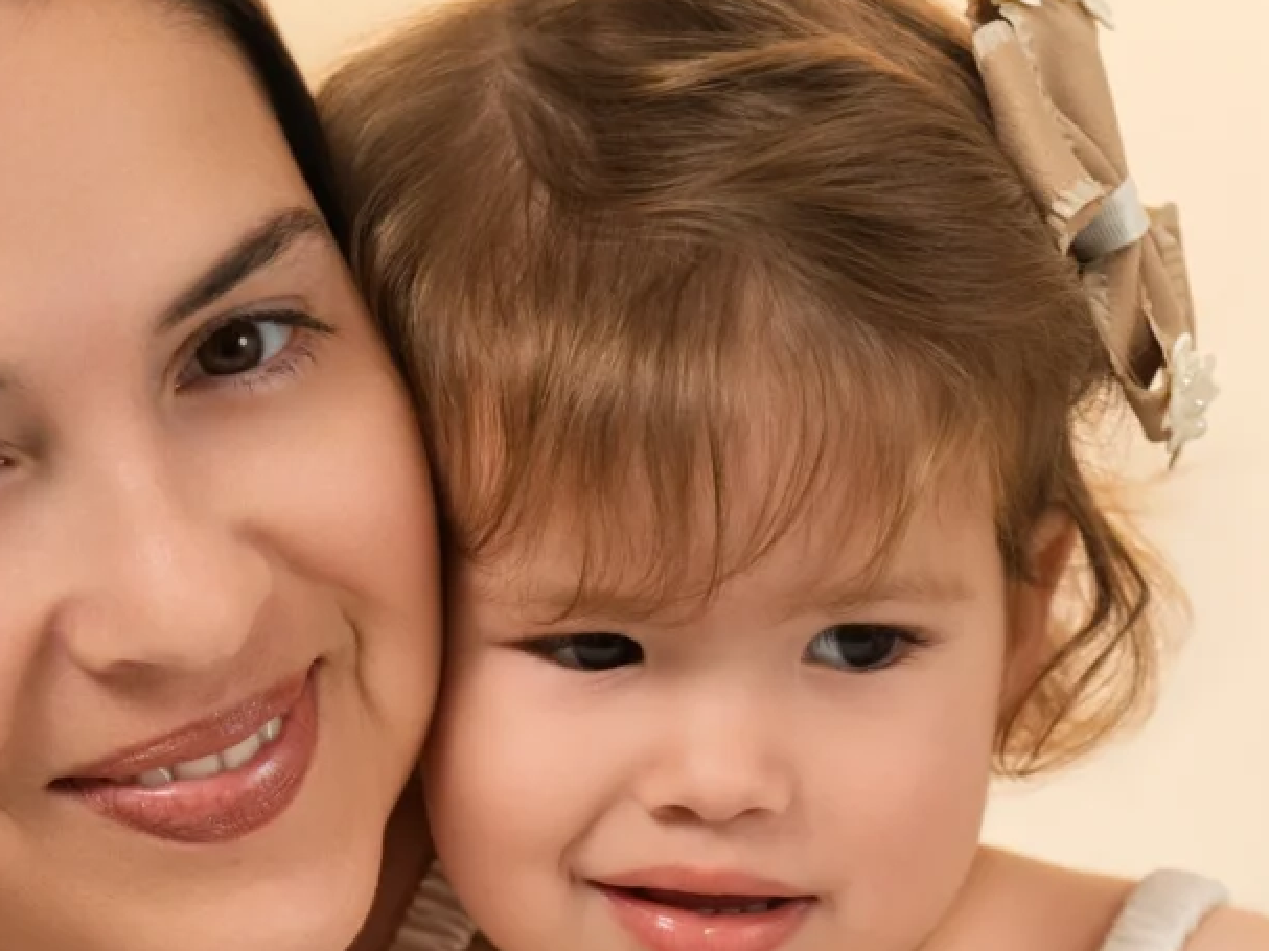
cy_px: 1645
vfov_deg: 6.4
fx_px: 8320
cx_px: 302
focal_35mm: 227
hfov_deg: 8.7
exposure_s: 1/250
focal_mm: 56
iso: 320
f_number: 2.8
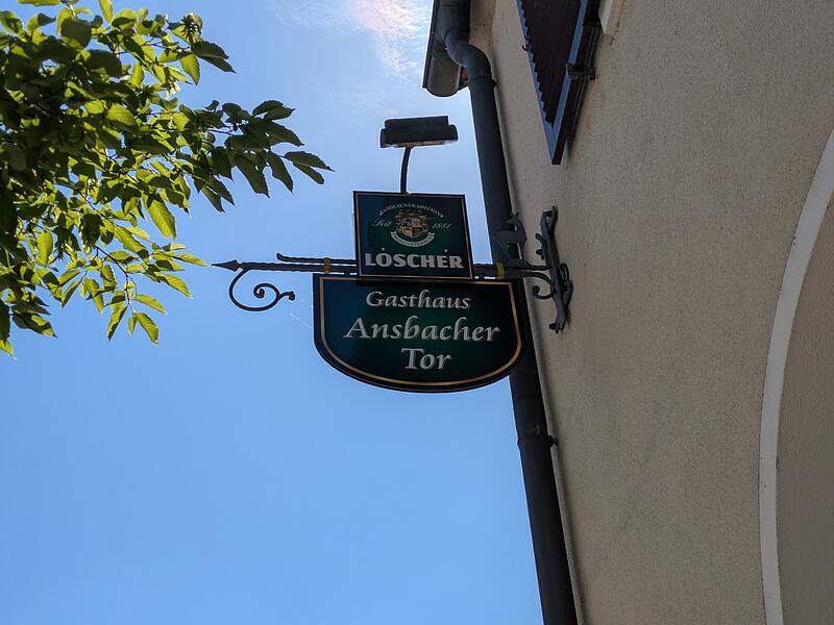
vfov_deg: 28.6
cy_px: 312
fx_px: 1229
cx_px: 417
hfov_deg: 37.5
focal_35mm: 51
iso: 43
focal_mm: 5.43
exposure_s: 1/4310
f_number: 1.89
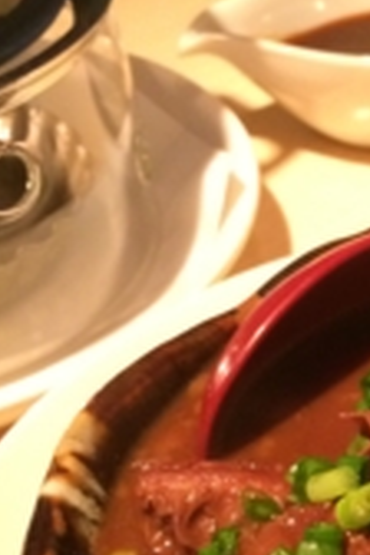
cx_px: 545
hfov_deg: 15.6
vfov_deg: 24.8
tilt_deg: -43.2
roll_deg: +1.2
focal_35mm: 81
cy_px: 406
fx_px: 1249
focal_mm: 4.15
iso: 250
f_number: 2.2
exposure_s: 1/20
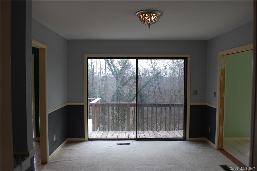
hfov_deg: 62.0
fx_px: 214
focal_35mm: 30
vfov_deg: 43.5
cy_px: 86
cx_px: 128
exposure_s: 1/125
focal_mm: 20
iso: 200
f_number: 5.6
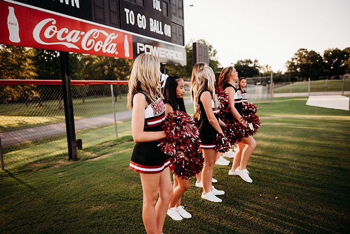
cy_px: 117
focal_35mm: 24
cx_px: 175
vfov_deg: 53.2
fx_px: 233
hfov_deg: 73.7
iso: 125
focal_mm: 24
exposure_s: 1/500
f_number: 2
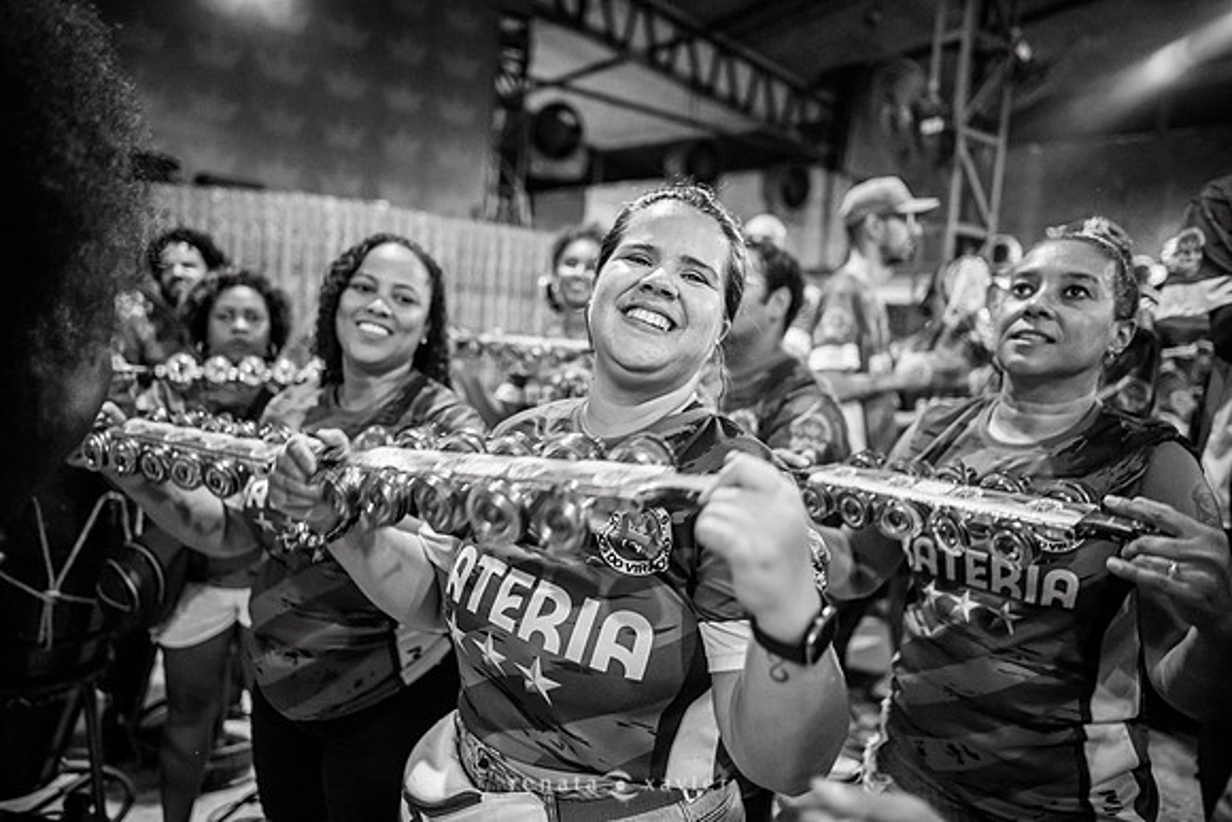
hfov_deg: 73.7
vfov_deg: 53.2
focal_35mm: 24
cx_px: 616
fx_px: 821
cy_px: 411
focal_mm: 24
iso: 1600
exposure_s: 1/320
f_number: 1.8
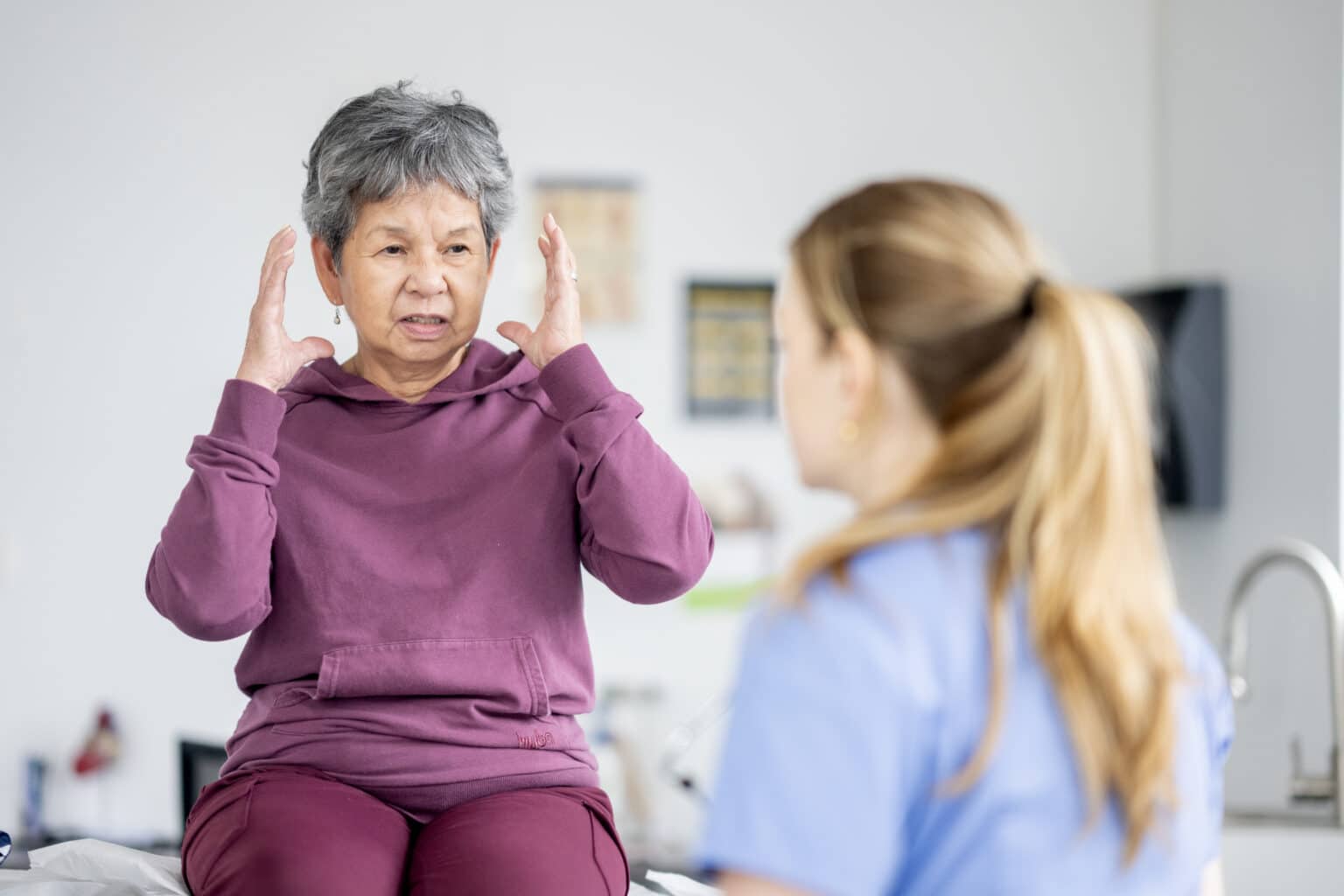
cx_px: 672
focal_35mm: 85
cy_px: 448
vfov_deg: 16.1
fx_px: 3173
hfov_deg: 23.9
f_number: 1.4
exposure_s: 1/250
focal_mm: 85
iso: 320
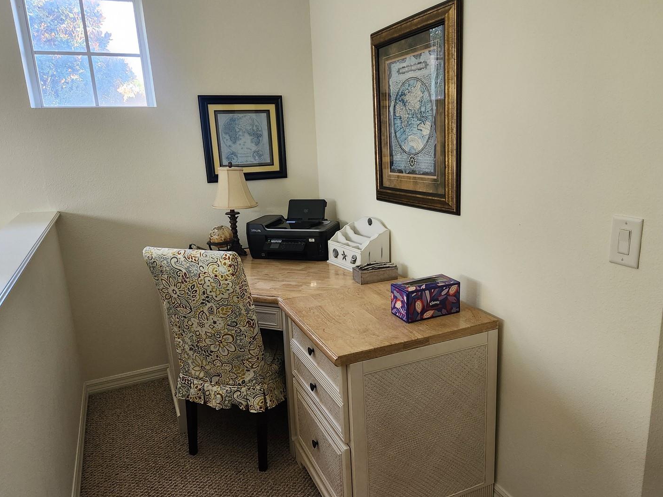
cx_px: 350
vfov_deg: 53.1
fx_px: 498
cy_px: 255
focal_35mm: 26
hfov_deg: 67.2
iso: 320
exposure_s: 1/120
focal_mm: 5.4
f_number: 1.8
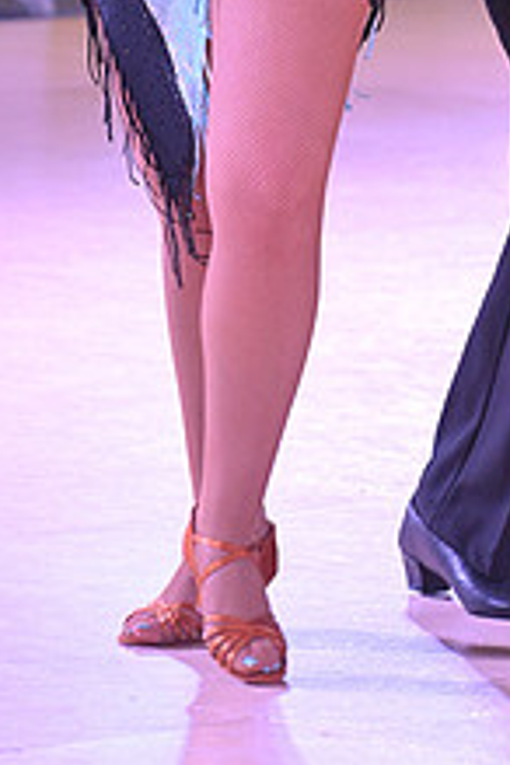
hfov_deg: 3.5
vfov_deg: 5.2
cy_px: -168
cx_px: 414
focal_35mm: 398
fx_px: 8457
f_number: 5.6
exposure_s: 1/400
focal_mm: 150
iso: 5000
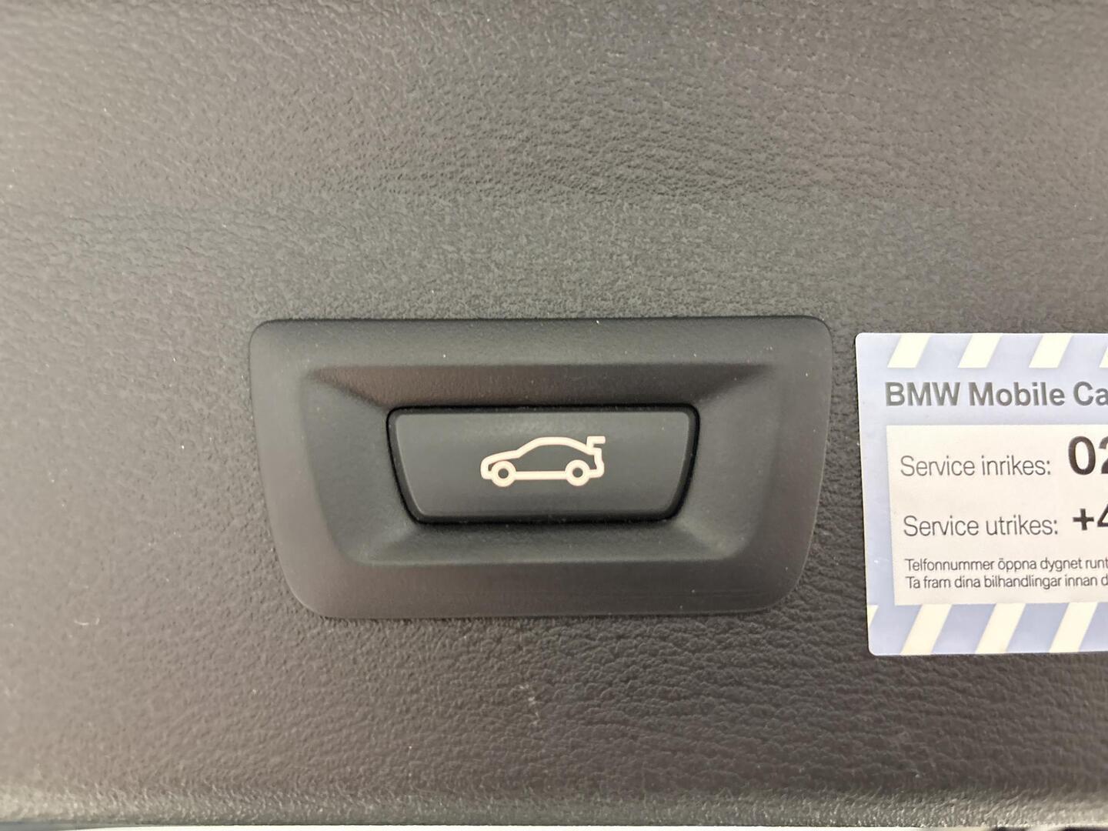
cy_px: 416
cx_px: 554
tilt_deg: +12.4
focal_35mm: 26
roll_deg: +2.4
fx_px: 832
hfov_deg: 67.3
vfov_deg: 53.1
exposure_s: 1/45
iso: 500
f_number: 1.6
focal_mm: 5.96
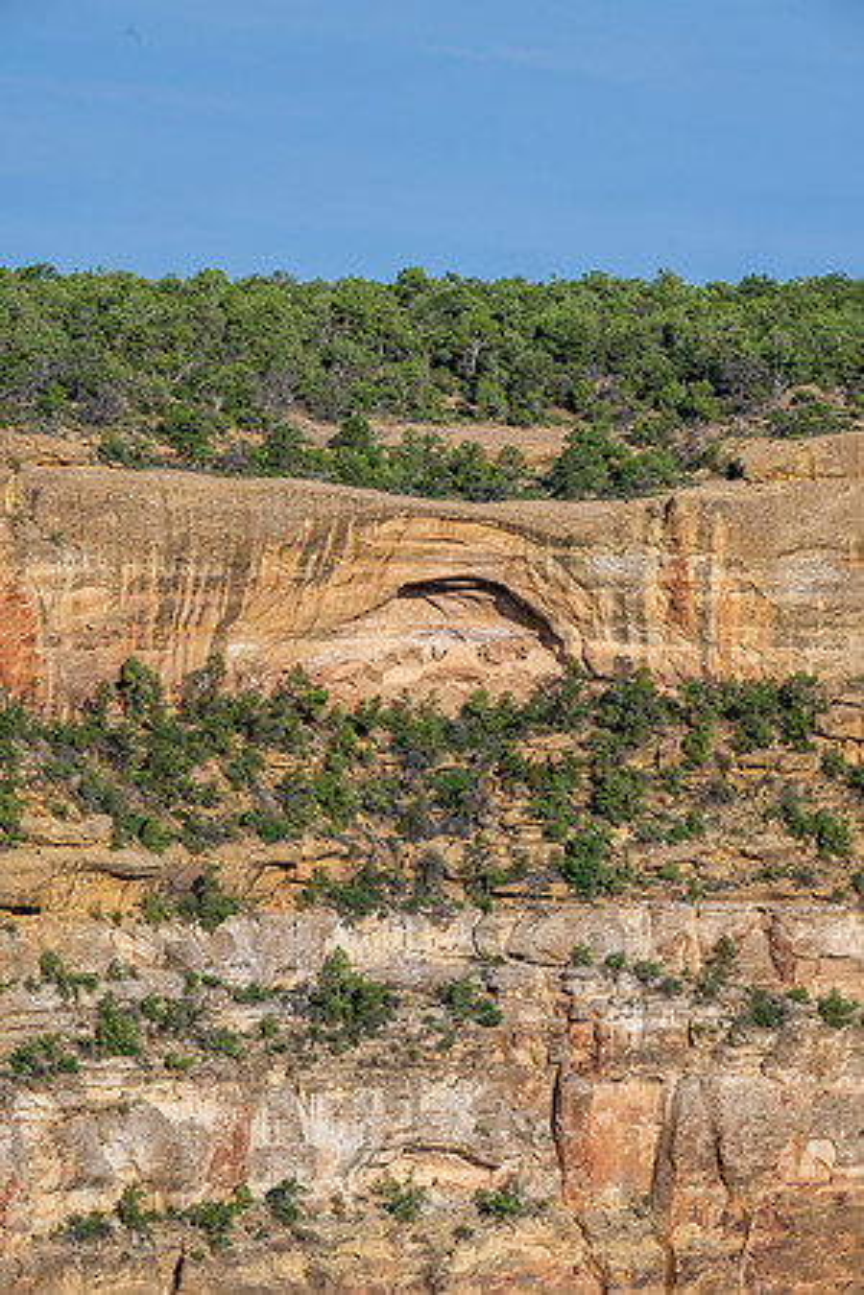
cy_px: 648
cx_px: 432
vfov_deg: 11.4
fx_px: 6479
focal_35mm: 180
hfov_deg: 7.6
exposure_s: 1/640
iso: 450
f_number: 13
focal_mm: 180
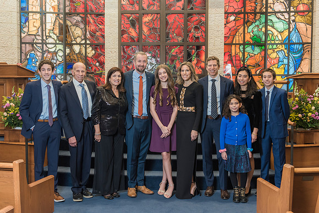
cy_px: 103
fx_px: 403
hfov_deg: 43.2
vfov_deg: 29.6
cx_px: 154
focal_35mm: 45
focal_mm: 44
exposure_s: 1/100
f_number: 4
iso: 1250
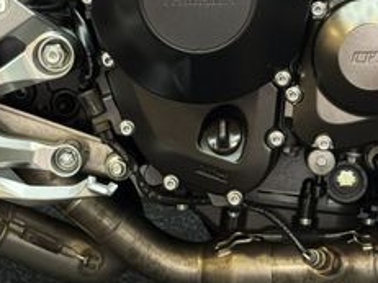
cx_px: 291
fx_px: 1452
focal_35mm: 133
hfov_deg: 14.8
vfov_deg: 11.0
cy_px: 8
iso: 160
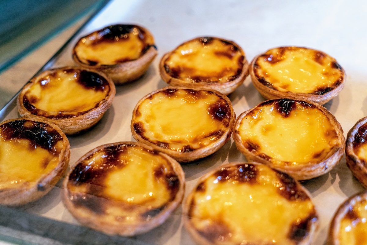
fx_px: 449
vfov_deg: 30.6
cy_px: 122
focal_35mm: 44
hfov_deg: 44.5
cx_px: 184
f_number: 4
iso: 2000
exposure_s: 1/400
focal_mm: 44
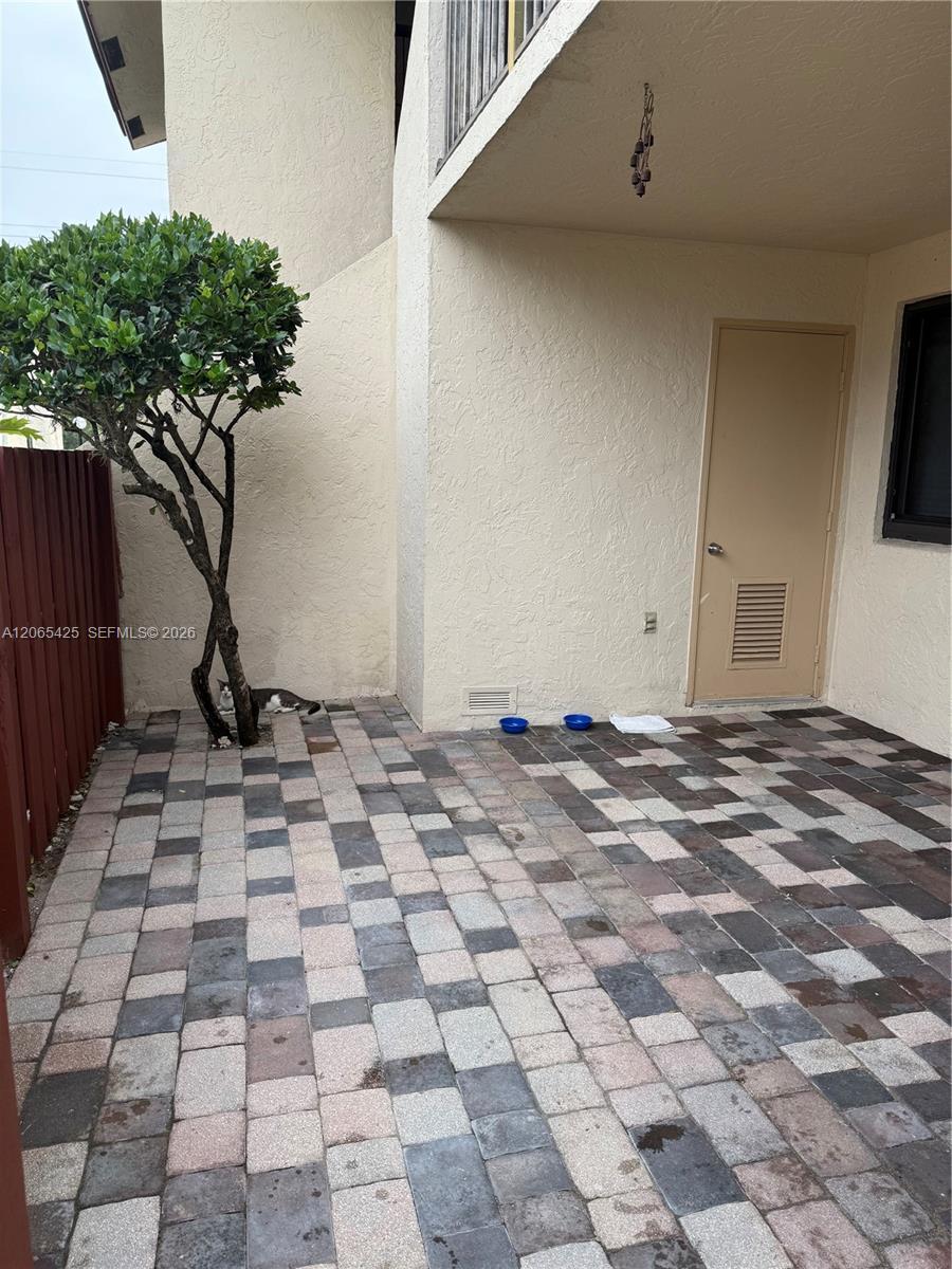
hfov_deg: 56.8
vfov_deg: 71.6
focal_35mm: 24
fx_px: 880
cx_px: 476
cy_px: 634
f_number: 1.78
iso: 80
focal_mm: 6.76
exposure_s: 1/796
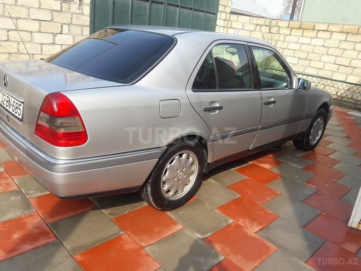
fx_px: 292
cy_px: 136
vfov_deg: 49.7
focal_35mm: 28
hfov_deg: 63.4
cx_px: 180
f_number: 1.9
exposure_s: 1/601
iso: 40
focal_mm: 3.7
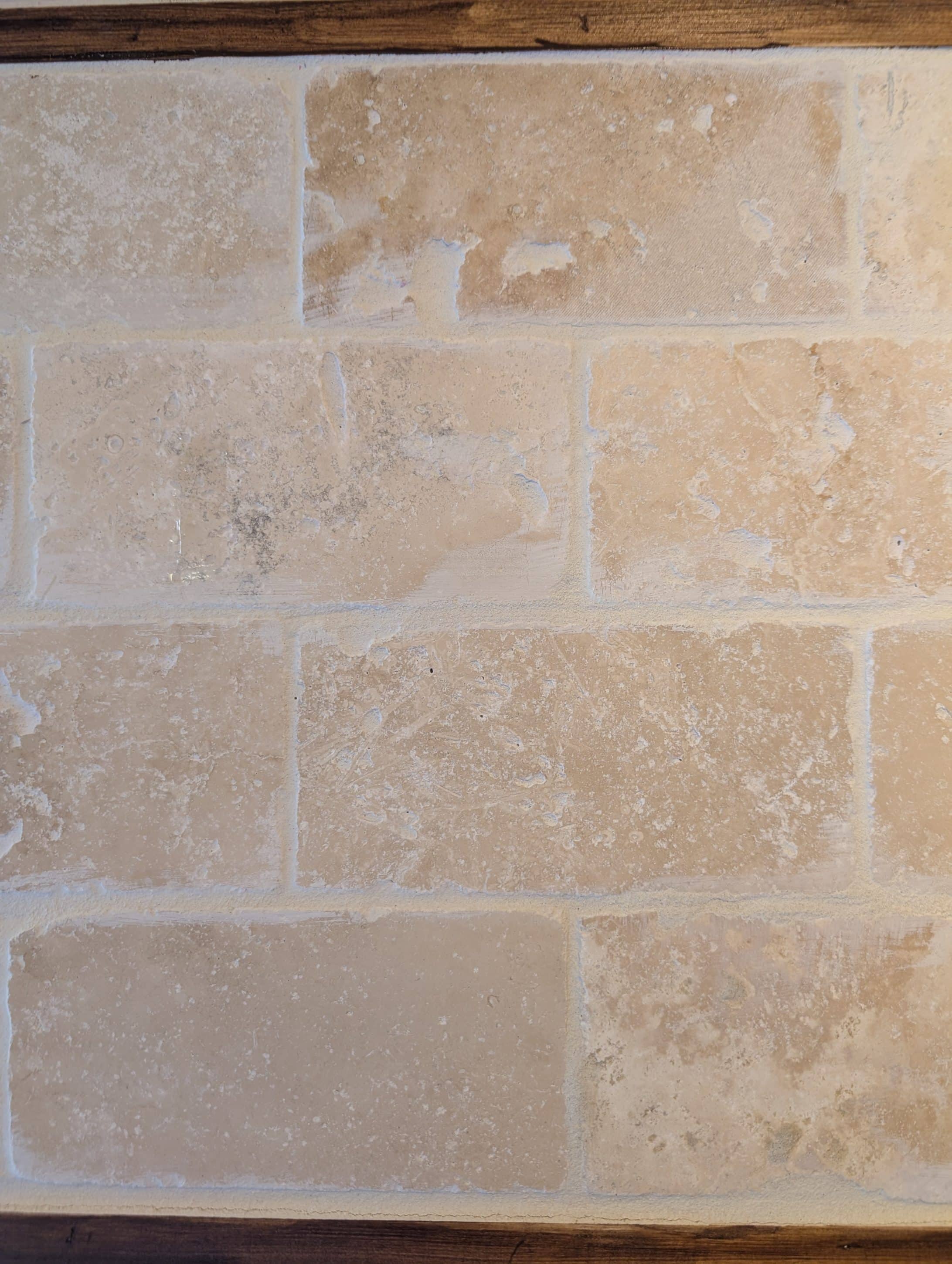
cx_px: 476
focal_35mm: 24
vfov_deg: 71.5
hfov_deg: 56.9
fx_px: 878
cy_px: 632
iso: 79
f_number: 1.68
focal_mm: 6.9
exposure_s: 1/26.7
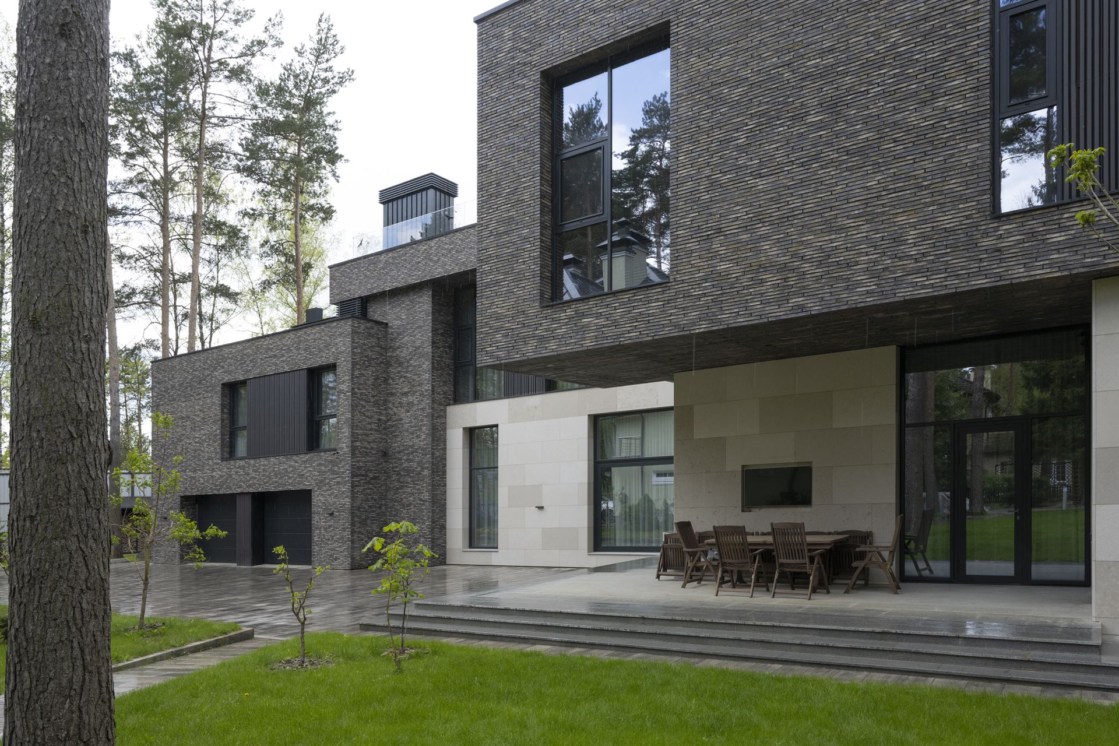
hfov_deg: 73.7
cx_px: 560
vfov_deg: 53.1
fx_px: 746
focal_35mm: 24
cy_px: 373
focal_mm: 24
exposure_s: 1/125
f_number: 10
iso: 500
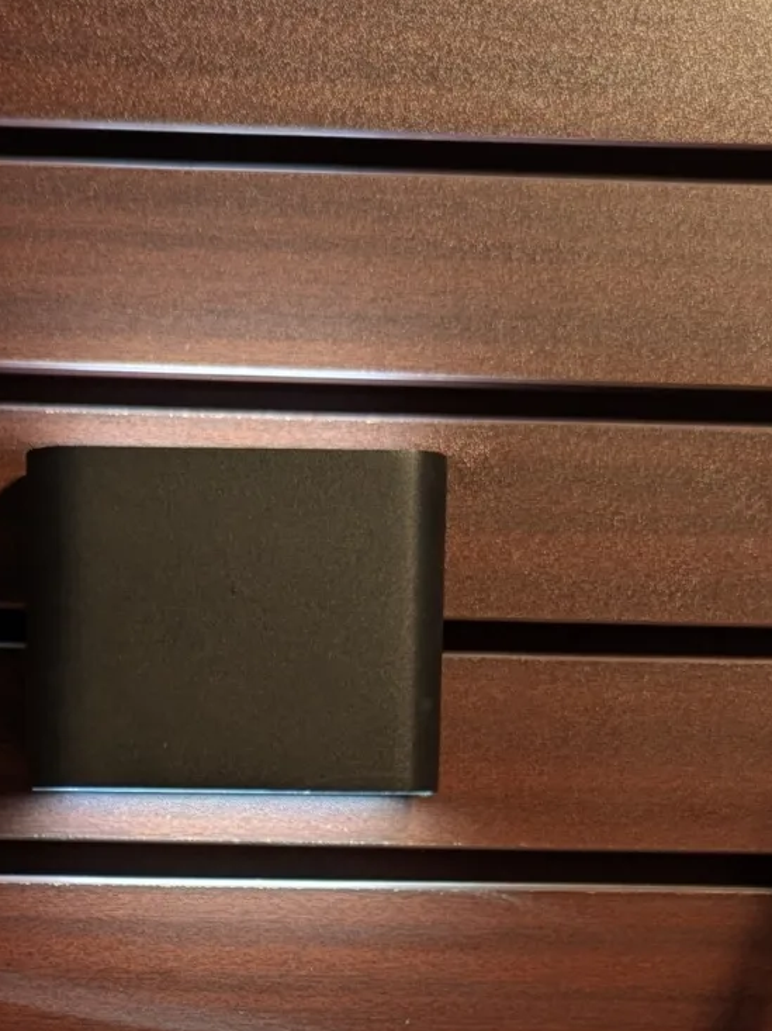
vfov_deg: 21.9
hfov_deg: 17.4
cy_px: 1156
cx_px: 157
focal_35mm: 84
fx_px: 2500
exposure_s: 1/97
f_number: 1.85
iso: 65
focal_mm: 6.81
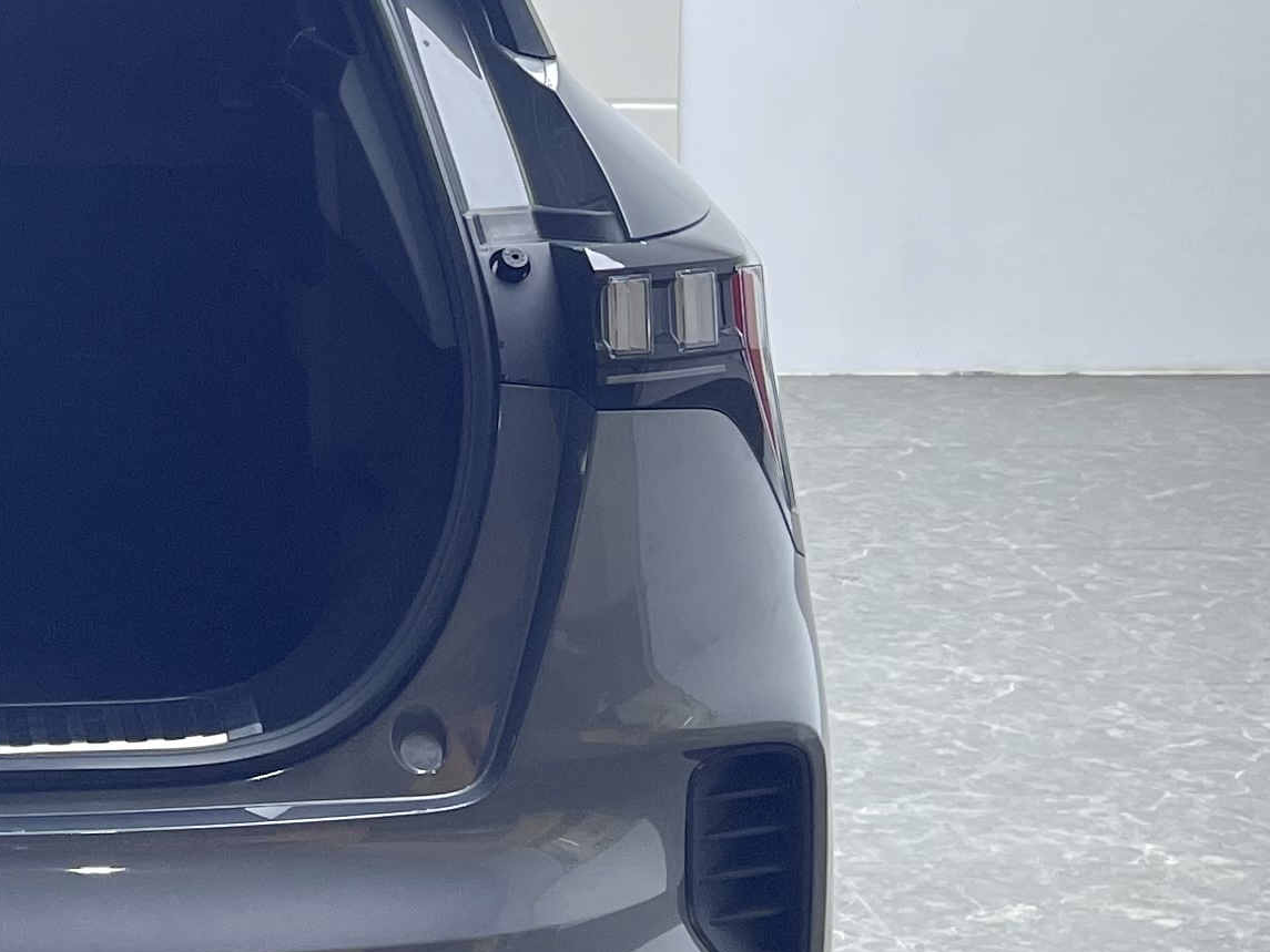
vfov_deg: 16.5
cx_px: -274
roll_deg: -0.2
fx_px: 3229
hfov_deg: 20.7
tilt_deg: -6.3
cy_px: 18
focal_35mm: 88
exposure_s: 1/100
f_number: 1.6
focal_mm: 5.1
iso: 100
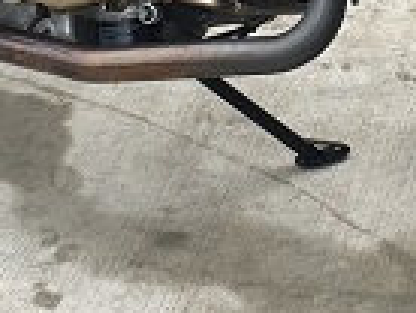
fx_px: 1782
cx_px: 317
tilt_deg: -16.8
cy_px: -176
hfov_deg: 13.3
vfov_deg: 9.7
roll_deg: -1.1
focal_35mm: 148
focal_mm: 4.15
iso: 25
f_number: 2.2
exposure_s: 1/122
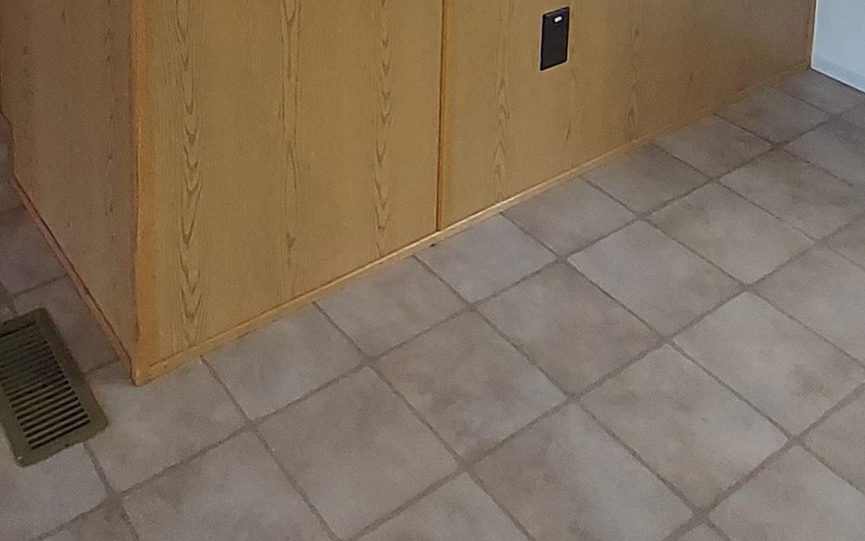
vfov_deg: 22.6
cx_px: 245
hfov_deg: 45.0
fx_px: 1014
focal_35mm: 43
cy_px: -333
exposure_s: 1/30
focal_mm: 1.74
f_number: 2.2
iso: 320
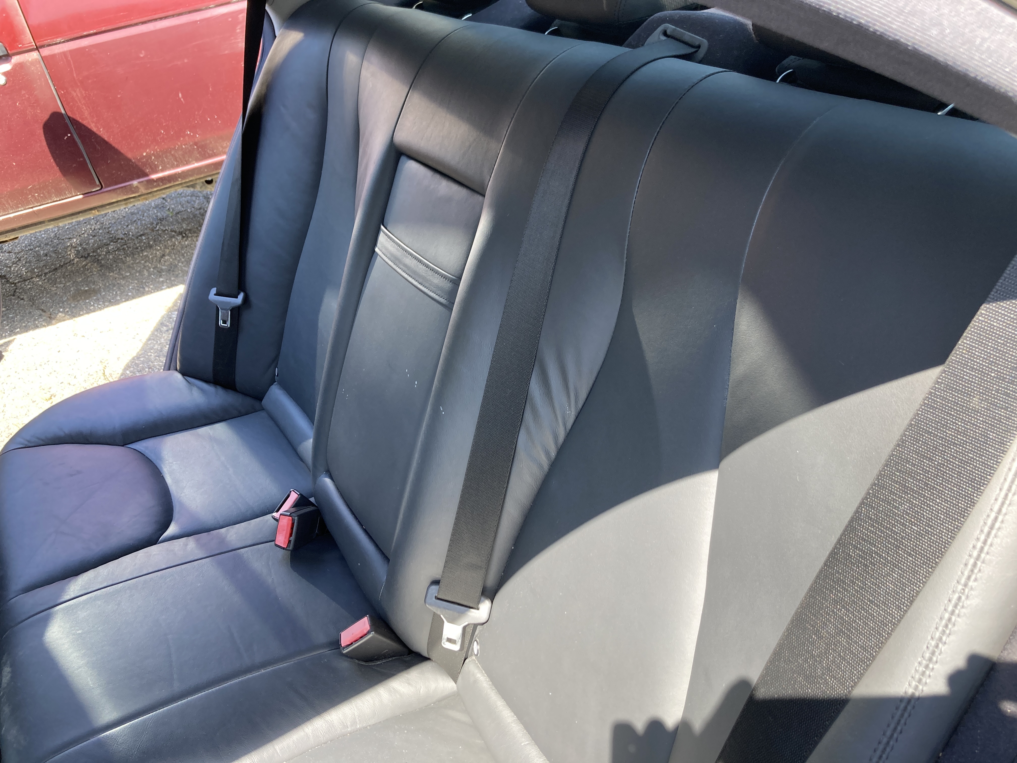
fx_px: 823
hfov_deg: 63.4
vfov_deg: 49.7
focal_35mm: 28
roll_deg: +10.0
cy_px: 382
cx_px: 508
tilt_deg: -33.9
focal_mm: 3.99
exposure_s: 1/121
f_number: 1.8
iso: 40
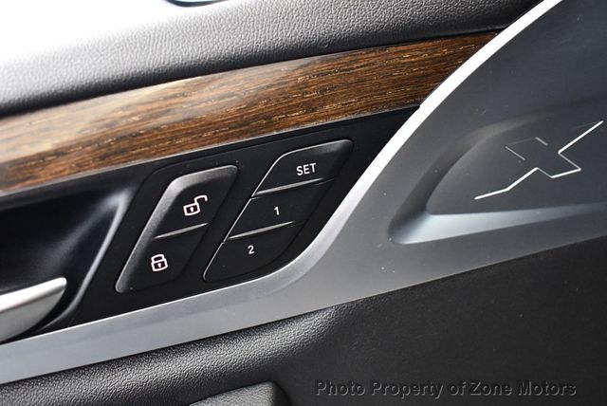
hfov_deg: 53.1
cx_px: 304
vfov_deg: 36.9
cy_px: 203
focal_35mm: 36
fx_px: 608
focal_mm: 18
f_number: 3.5
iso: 4000
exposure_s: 1/60
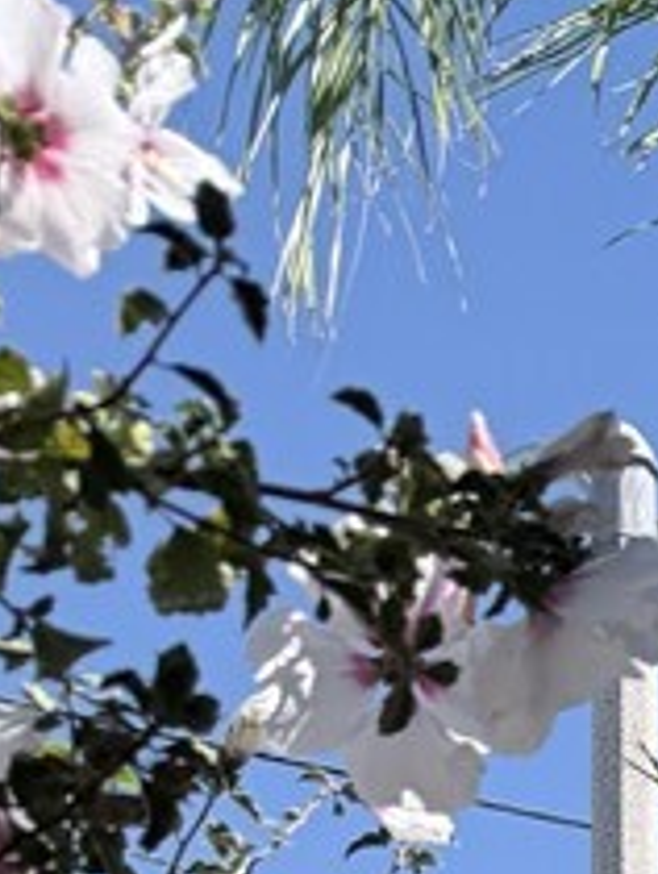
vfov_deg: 13.1
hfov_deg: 11.0
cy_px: 2048
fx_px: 2959
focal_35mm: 117
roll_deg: +0.2
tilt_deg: +5.0
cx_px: 1491
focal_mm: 6.76
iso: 80
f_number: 1.78
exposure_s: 1/3759
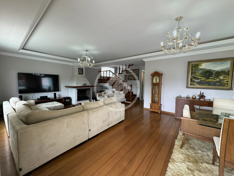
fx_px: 95
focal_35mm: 14
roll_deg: -0.3
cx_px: 117
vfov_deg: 85.7
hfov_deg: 102.1
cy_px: 88
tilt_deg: -3.3
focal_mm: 2.22
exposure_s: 1/120
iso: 125
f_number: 2.2
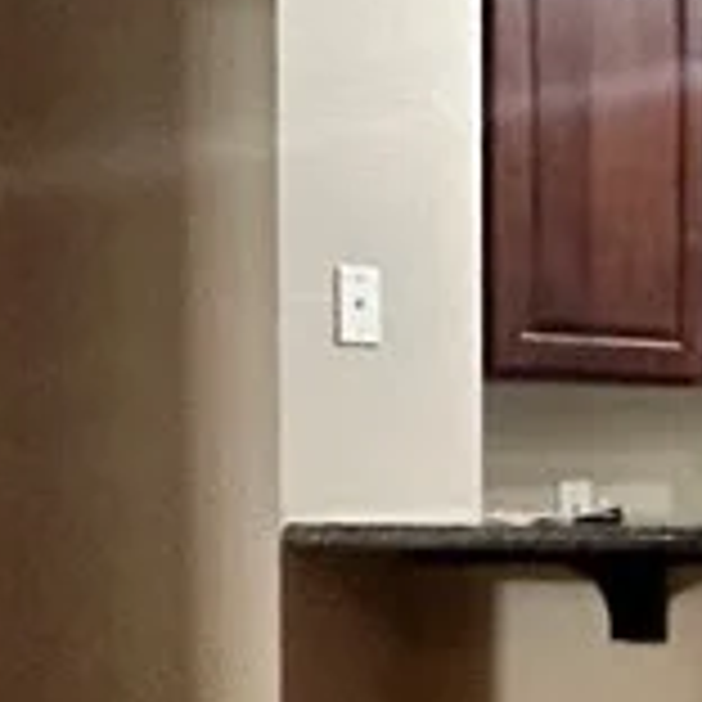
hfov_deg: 10.8
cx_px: 2232
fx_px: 1858
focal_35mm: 81
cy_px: 468
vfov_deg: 21.3
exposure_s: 1/60
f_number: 2.2
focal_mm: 2.22
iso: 500
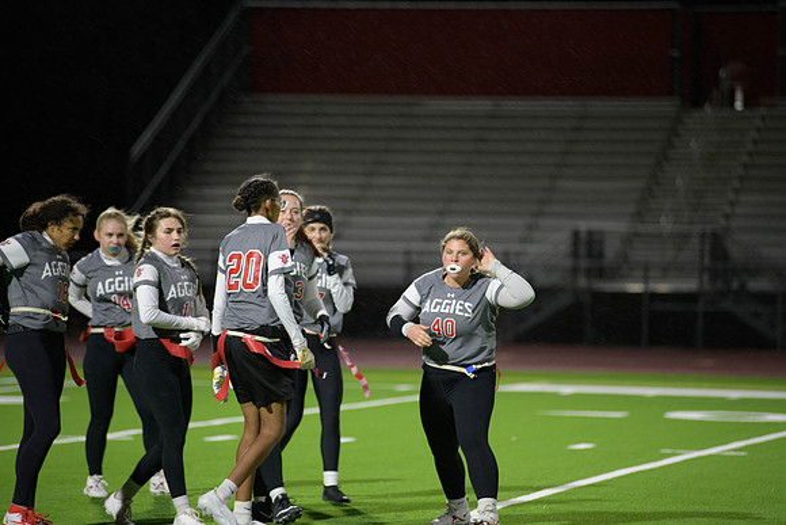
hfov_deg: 10.3
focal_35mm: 200
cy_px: 262
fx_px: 4367
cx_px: 393
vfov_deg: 6.9
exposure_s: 1/200
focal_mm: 200
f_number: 2.8
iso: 1250
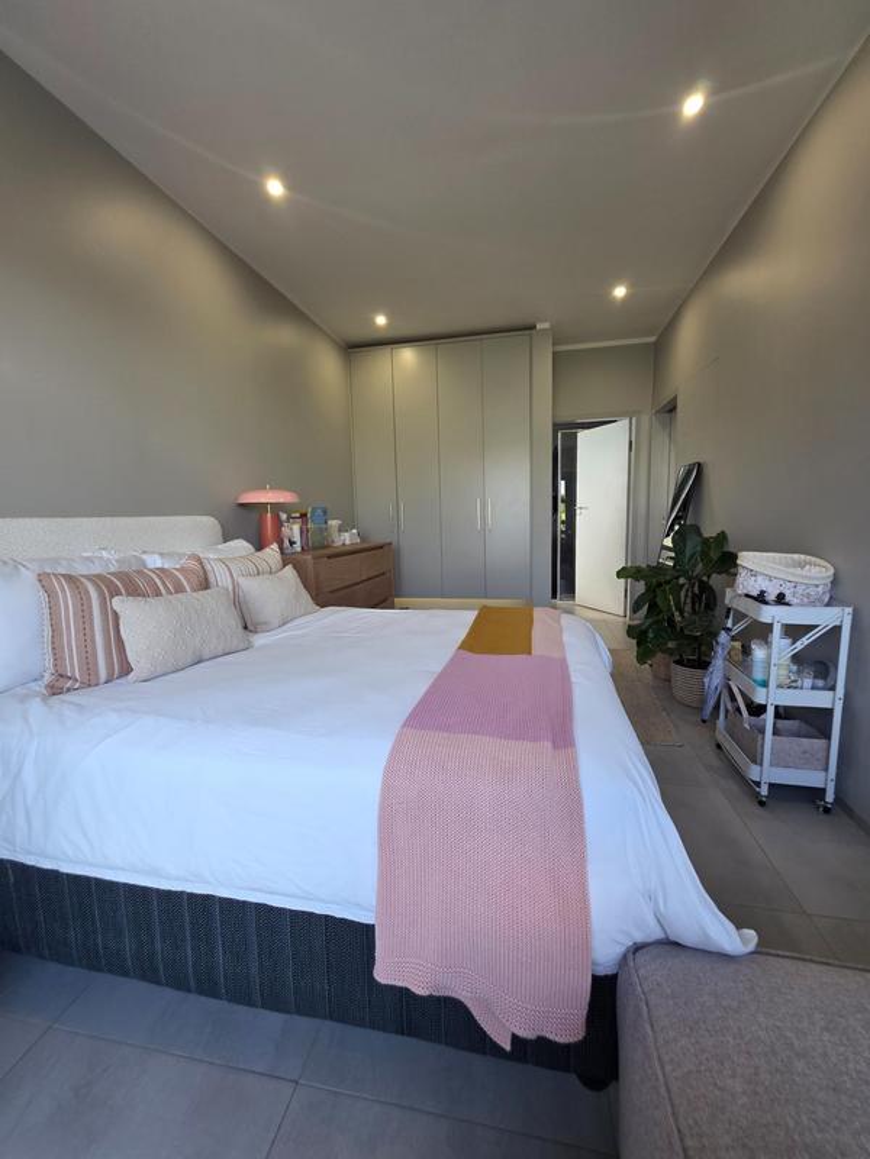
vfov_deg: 106.2
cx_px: 435
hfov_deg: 89.9
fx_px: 436
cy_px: 580
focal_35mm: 13
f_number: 1.9
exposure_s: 1/100
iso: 125
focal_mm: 2.2
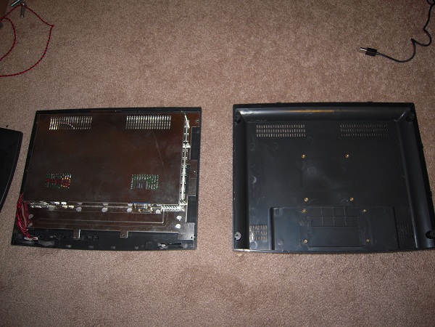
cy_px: 164
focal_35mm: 28
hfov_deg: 63.4
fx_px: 352
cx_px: 218
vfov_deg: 49.7
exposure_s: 1/25
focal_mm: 5
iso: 100
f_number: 2.7
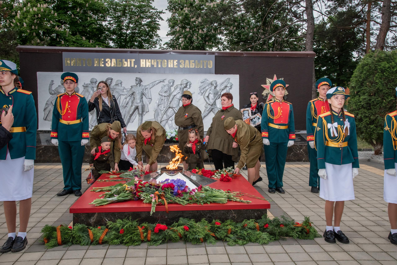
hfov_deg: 54.4
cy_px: 132
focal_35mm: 35
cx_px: 198
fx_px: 386
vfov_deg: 37.9
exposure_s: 1/160
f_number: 10
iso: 640
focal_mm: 35
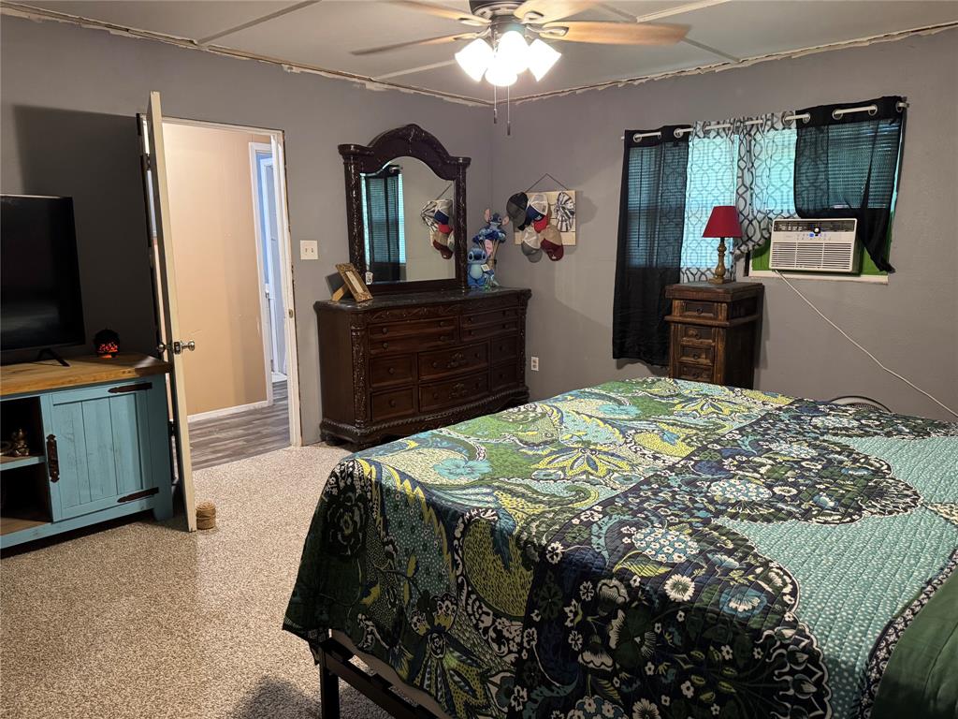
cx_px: 479
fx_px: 664
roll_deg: +1.1
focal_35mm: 24
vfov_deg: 56.8
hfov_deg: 71.6
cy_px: 360
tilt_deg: -11.1
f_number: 1.78
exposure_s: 1/60
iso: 500
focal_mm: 6.76
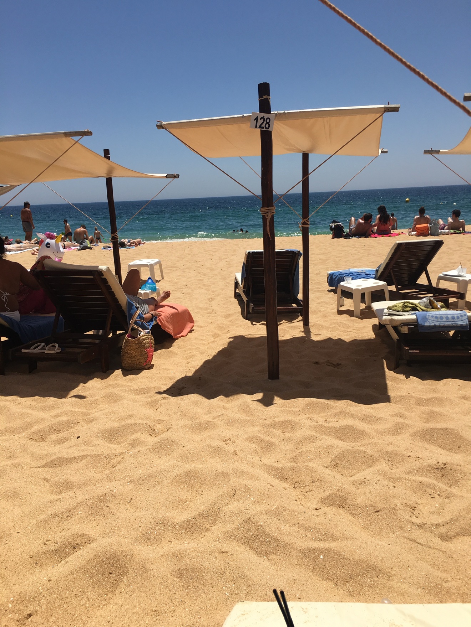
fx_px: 526
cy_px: 314
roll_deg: +2.0
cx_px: 236
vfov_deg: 61.7
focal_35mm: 29
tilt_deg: -11.2
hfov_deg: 48.2
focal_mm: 4.15
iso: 25
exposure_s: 1/2564
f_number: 2.2
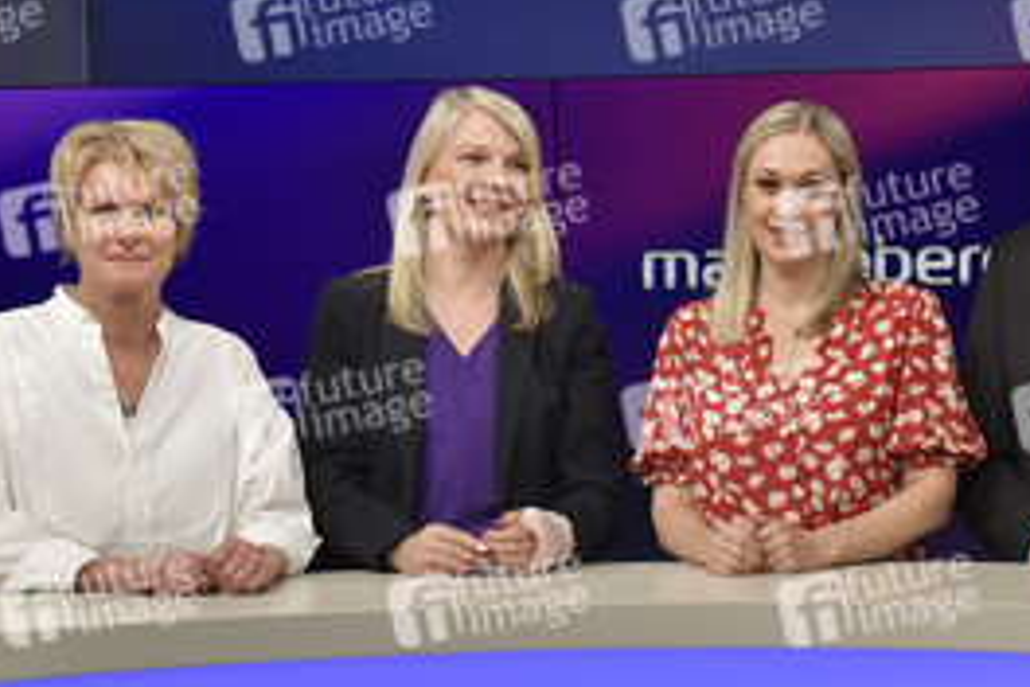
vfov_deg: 16.6
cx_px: 774
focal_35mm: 82
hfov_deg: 24.5
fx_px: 2346
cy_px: 504
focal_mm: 48
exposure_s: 1/200
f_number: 6.3
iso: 2500
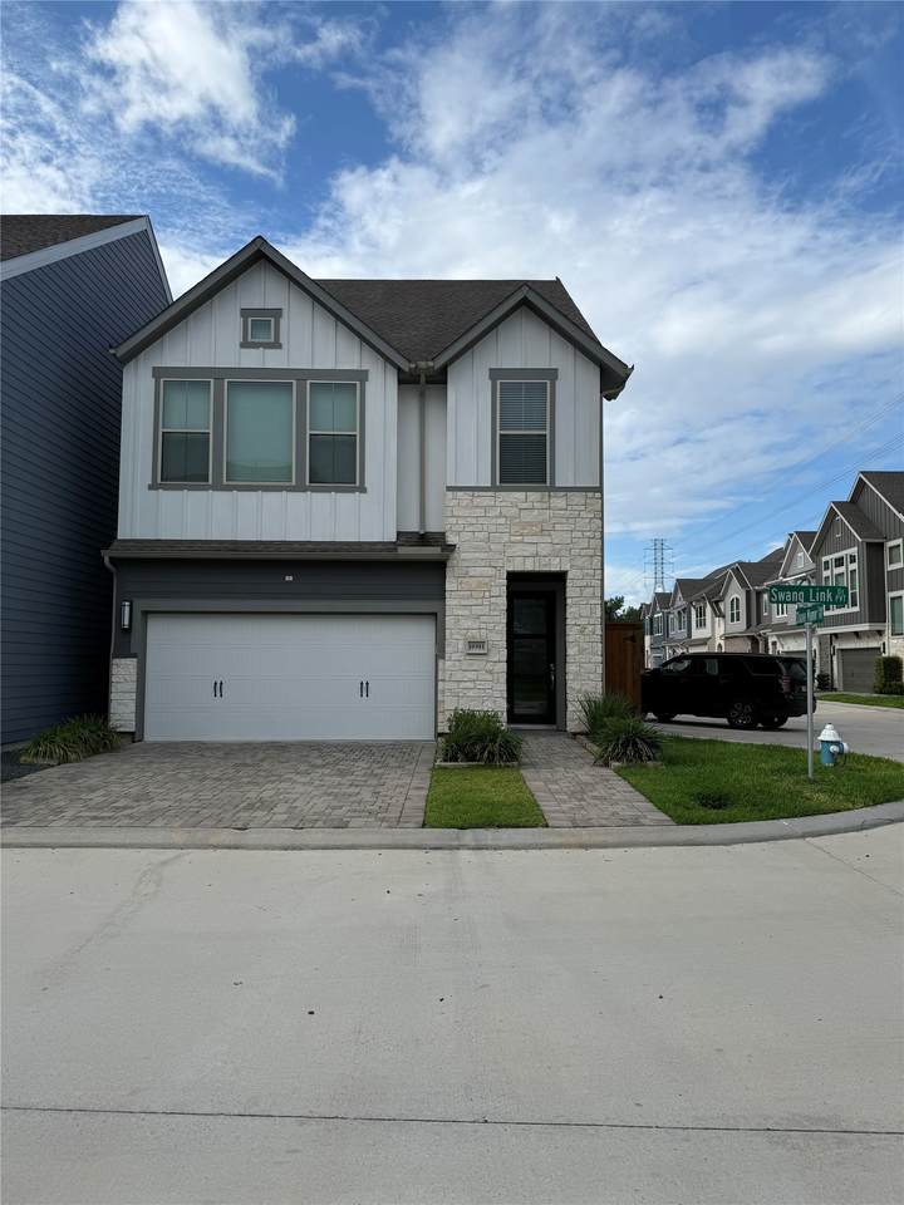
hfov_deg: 56.8
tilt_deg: +4.0
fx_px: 836
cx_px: 452
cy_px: 602
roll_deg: -1.9
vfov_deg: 71.6
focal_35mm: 24
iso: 80
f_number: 1.78
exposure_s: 1/3953
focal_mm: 6.76
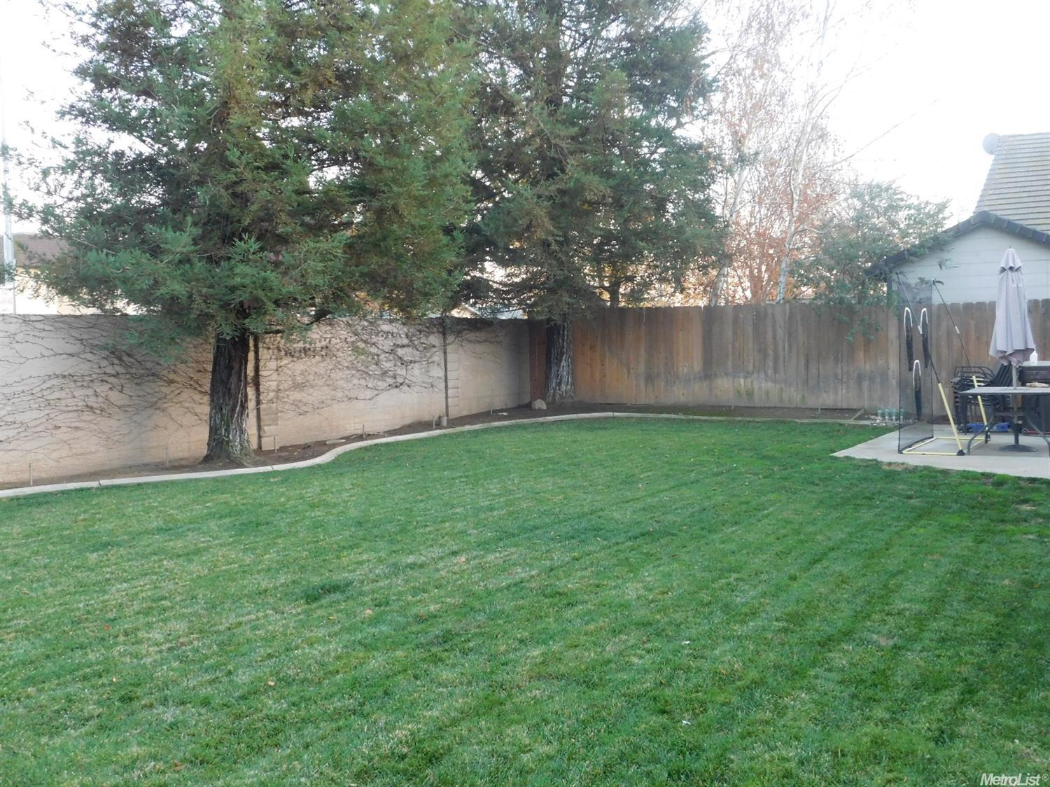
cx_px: 525
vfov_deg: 39.6
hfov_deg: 51.4
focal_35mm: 36
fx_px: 1092
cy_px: 394
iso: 320
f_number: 3.5
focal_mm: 6.3
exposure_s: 1/30
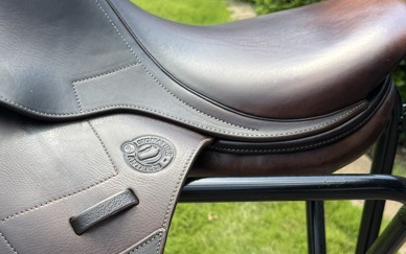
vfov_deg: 21.8
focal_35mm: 59
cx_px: 93
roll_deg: +0.4
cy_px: 194
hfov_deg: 33.7
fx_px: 653
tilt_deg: -28.0
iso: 80
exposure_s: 1/645
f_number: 1.78
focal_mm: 6.76
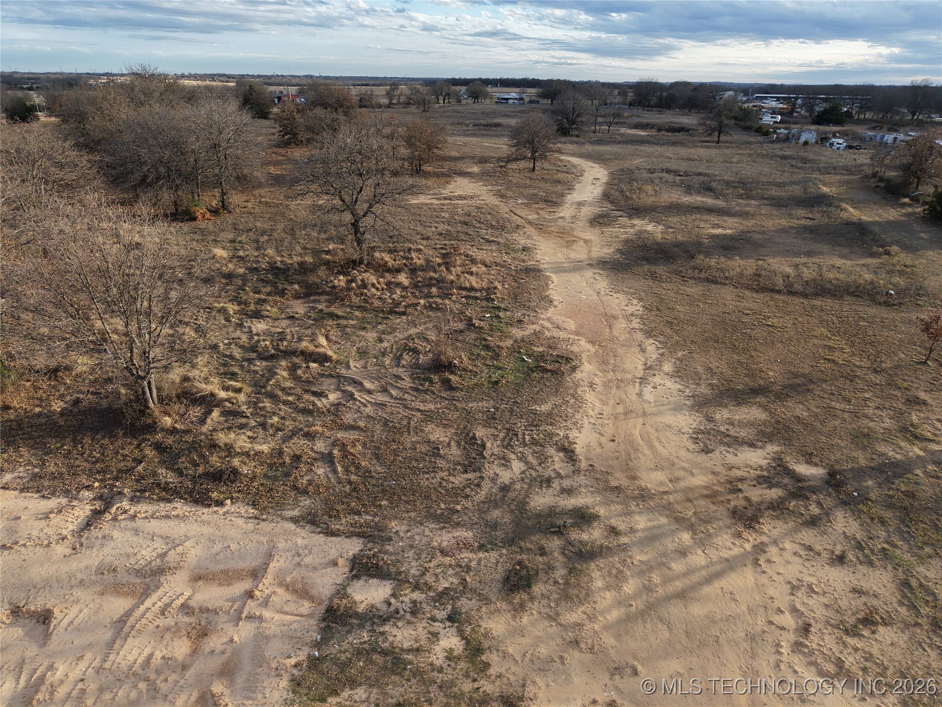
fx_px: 653
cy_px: 354
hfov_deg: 71.6
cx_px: 471
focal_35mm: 24
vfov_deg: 56.8
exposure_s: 1/640
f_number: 1.8
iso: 100
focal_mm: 8.67
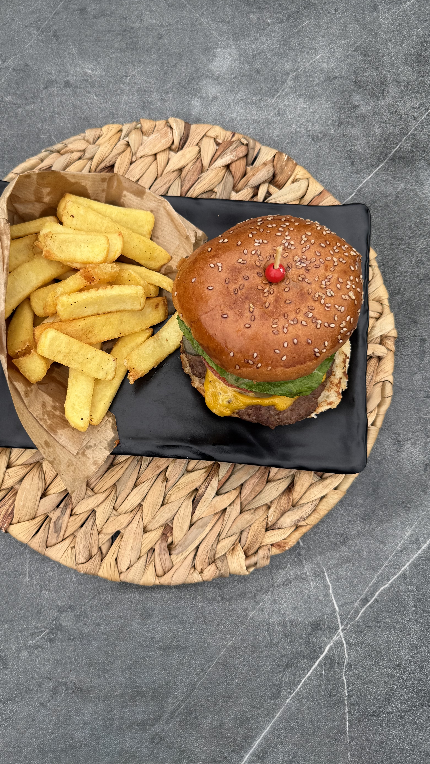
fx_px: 547
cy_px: 373
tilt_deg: -81.6
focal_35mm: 27
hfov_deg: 42.7
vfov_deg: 69.8
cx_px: 176
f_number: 1.78
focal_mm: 6.76
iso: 80
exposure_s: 1/849
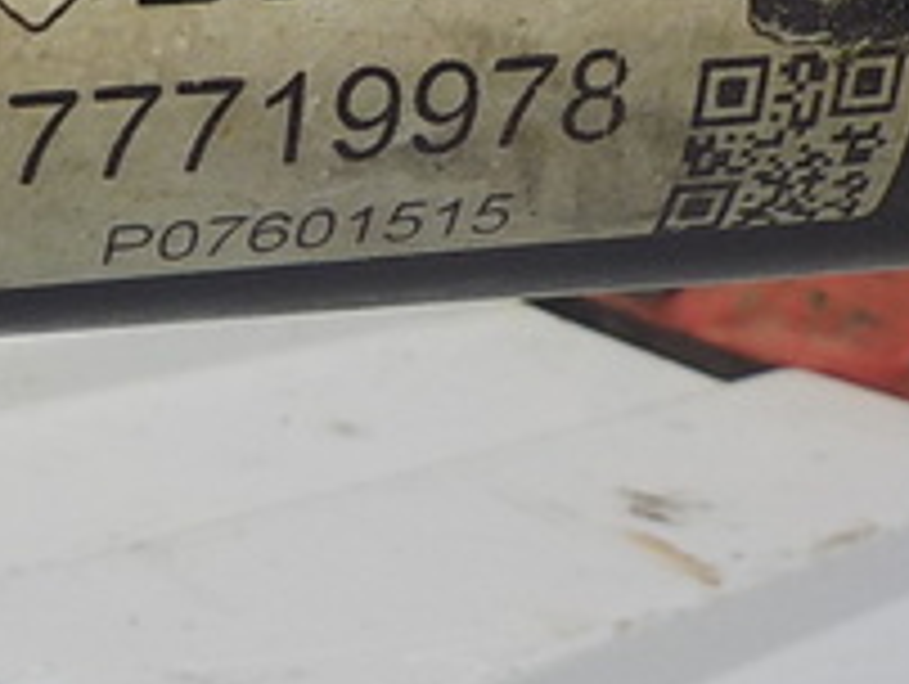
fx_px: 2498
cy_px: -166
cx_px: 252
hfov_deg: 20.5
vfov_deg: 15.0
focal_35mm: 95
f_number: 3.3
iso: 140
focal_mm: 4.1
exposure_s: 1/30
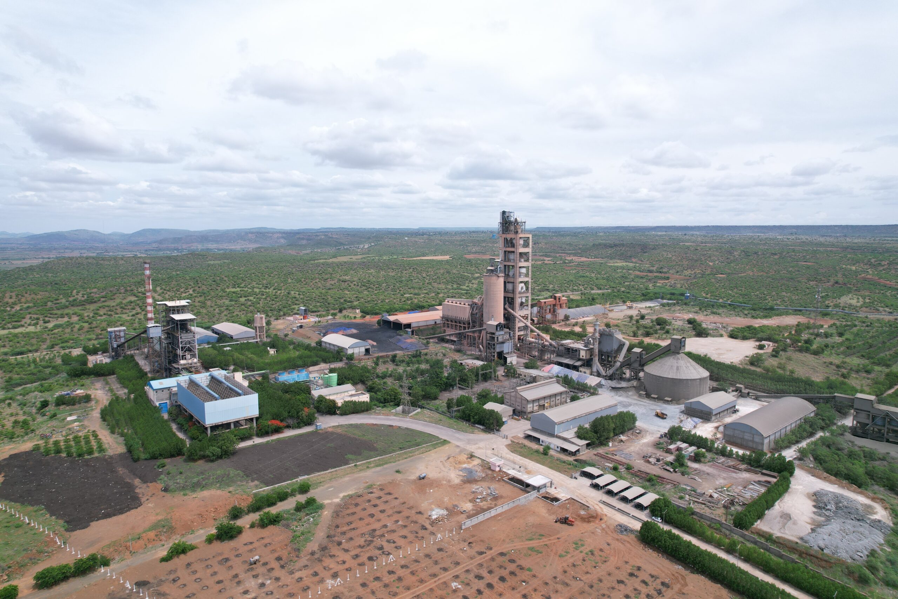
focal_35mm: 22
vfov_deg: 57.2
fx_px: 549
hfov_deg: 78.6
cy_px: 300
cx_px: 449
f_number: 2.8
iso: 100
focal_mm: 8.38
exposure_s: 1/1600
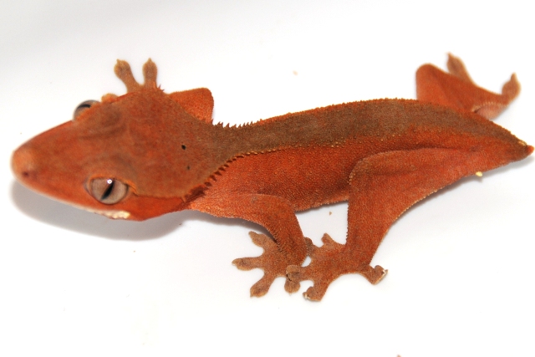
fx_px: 3010
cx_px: 268
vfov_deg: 6.8
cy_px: 178
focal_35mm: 202
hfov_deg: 10.2
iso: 200
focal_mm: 135
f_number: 5.6
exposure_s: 1/60
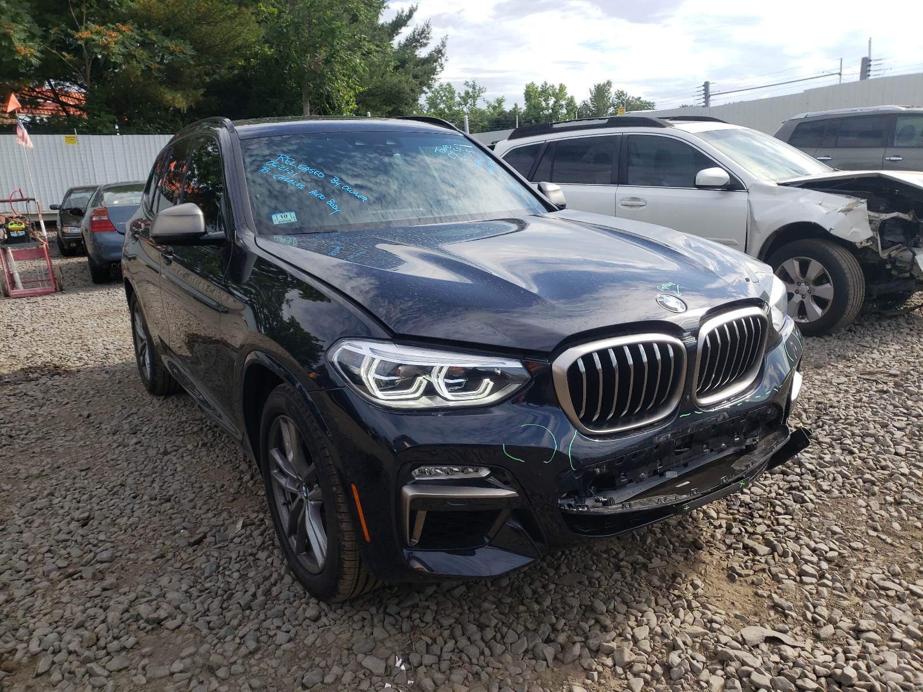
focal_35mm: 26
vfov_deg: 53.1
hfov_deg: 67.3
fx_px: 693
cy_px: 346
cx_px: 462
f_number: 1.5
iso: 50
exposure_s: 1/2000
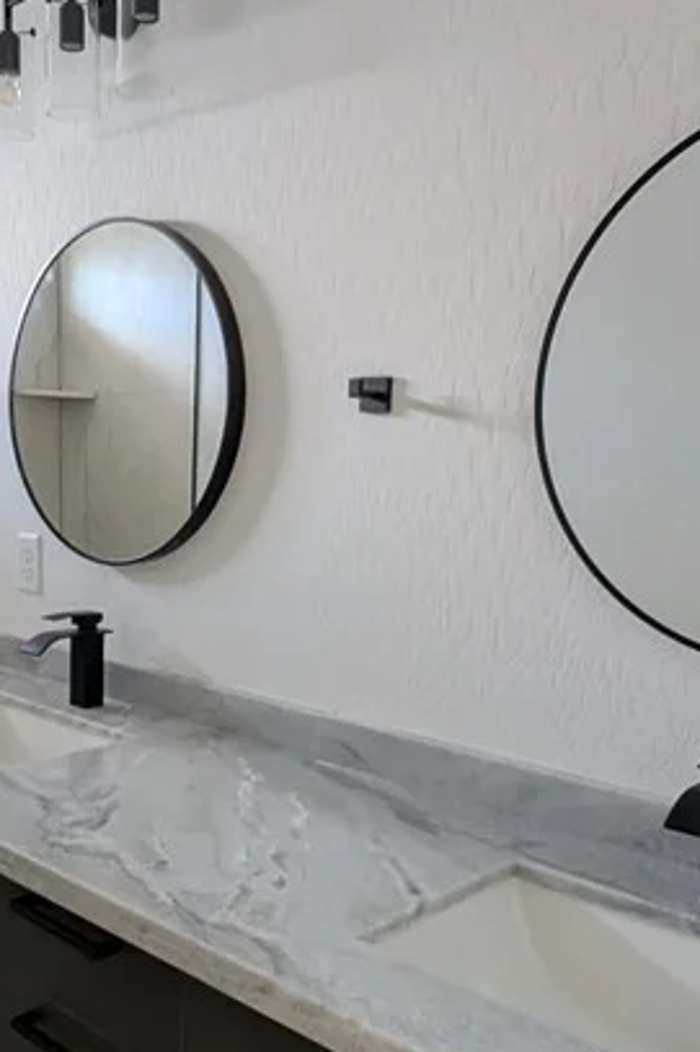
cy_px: 629
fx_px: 992
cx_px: 177
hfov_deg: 37.9
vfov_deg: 55.4
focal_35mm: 34
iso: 160
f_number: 2.2
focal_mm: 1.95
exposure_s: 1/23.8
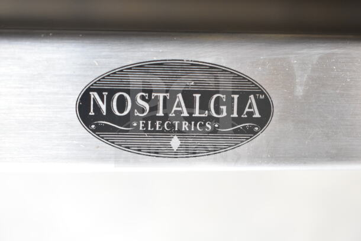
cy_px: 120
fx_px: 722
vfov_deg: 18.9
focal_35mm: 72
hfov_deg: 28.1
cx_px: 180
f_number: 5.3
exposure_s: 1/80
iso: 1800
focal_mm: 48
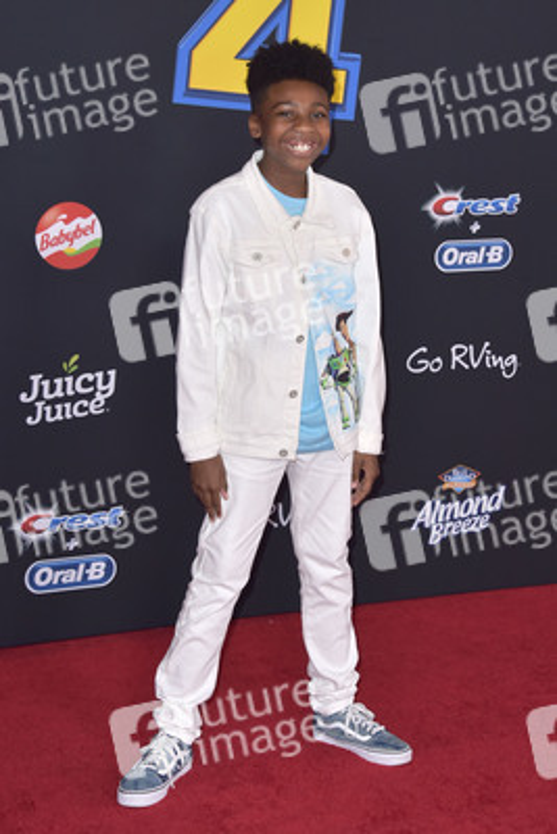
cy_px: 417
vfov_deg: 28.1
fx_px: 1669
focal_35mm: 72
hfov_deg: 18.9
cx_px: 278
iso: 500
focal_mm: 72
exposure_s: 1/250
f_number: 7.1
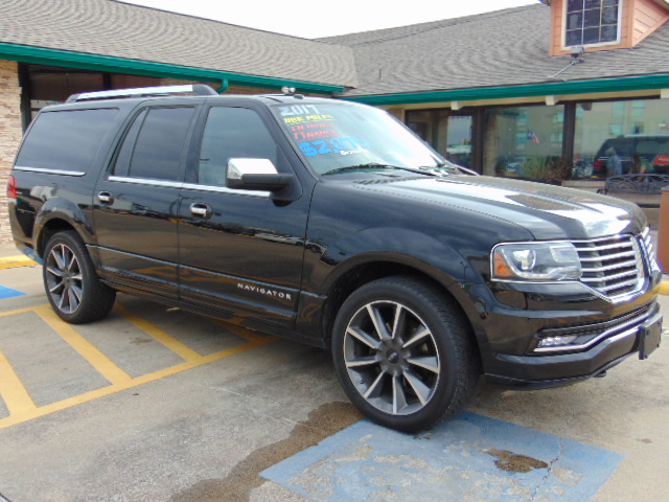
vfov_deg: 42.9
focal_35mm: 33
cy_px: 251
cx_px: 334
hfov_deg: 55.4
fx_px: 638
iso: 80
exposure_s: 1/250
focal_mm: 5.8
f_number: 3.2
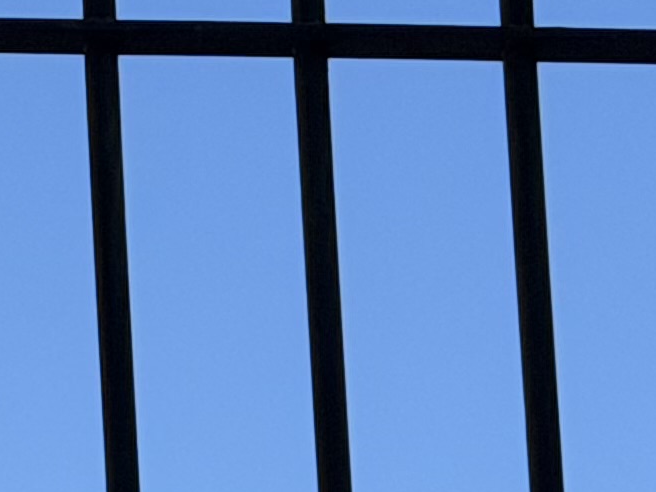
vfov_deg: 4.9
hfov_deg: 6.2
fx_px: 5590
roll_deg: -0.2
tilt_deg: +8.9
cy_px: 1072
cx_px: -1210
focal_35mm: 295
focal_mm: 6.76
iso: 64
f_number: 1.78
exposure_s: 1/2976
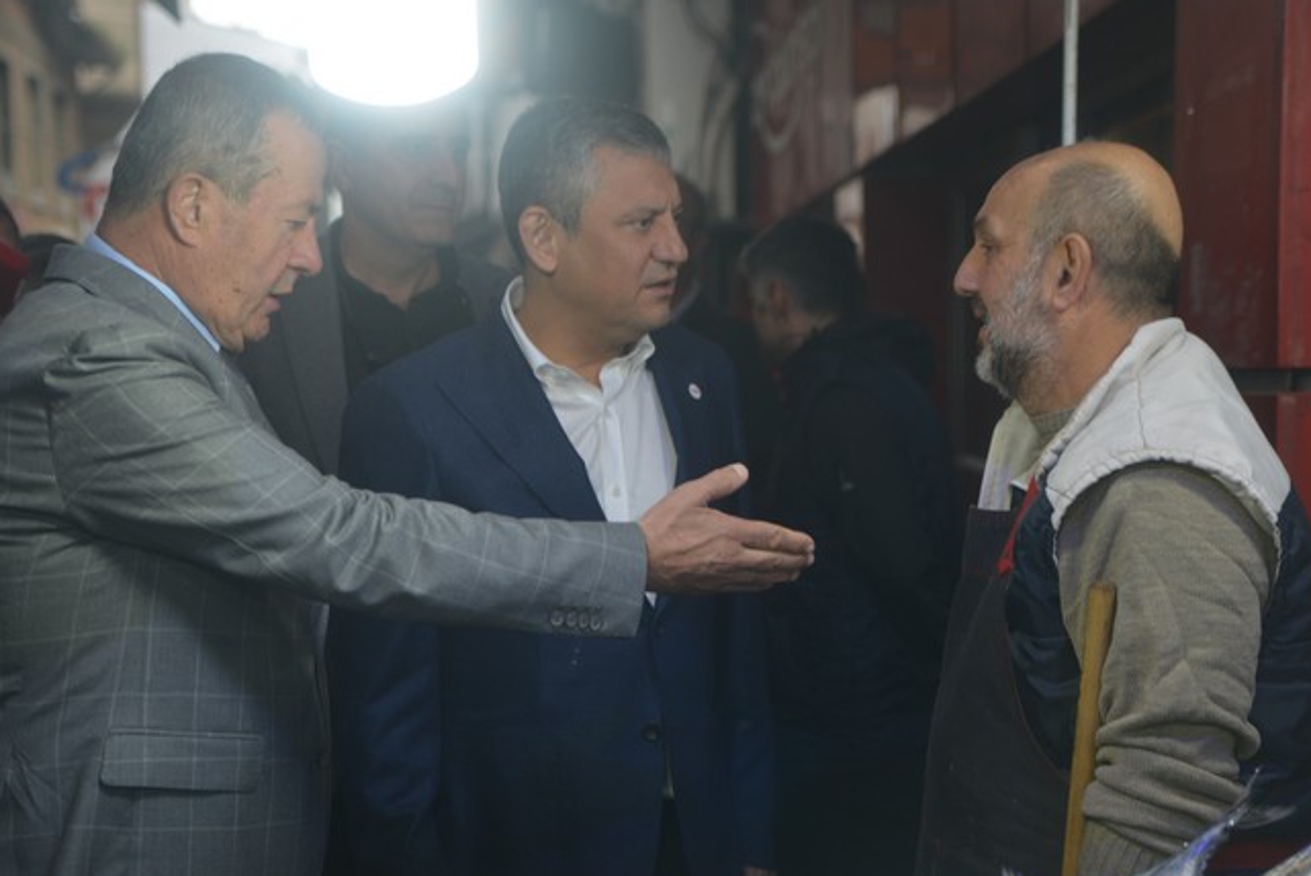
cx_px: 622
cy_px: 456
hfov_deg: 33.4
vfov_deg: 22.6
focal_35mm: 60
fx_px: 2186
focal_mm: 52
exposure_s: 1/320
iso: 560
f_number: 3.2
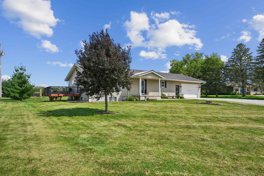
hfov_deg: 76.1
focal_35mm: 23
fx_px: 169
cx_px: 132
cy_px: 88
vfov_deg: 55.1
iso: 100
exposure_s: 1/200
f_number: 10
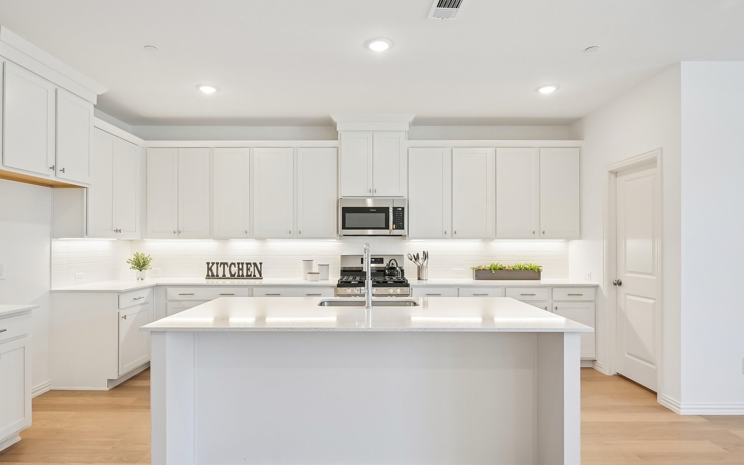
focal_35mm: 21
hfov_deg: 82.2
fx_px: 426
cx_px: 358
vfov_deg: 57.3
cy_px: 242
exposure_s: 1/50
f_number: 9
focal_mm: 15
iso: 250
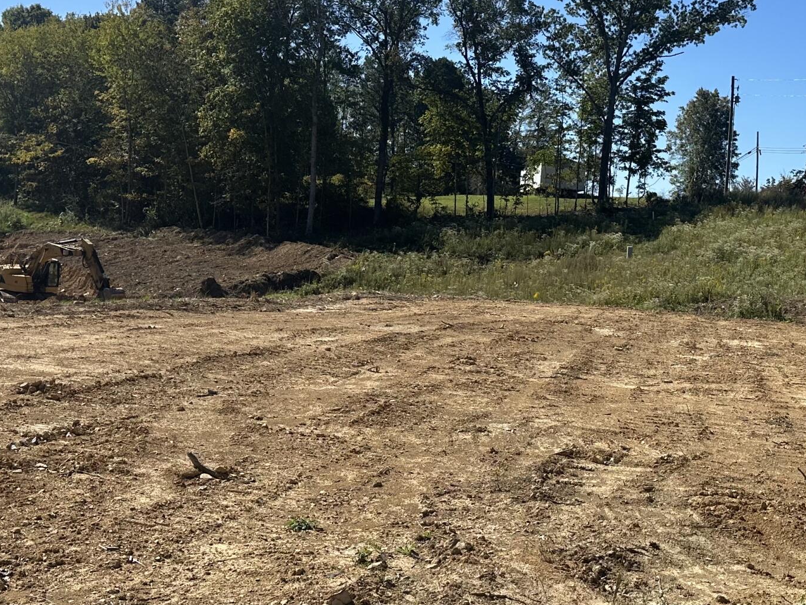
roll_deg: -4.9
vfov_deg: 27.5
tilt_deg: -0.4
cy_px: 239
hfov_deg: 35.9
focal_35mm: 53
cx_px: 507
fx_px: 1234
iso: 80
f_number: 1.78
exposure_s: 1/5000
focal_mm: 6.86
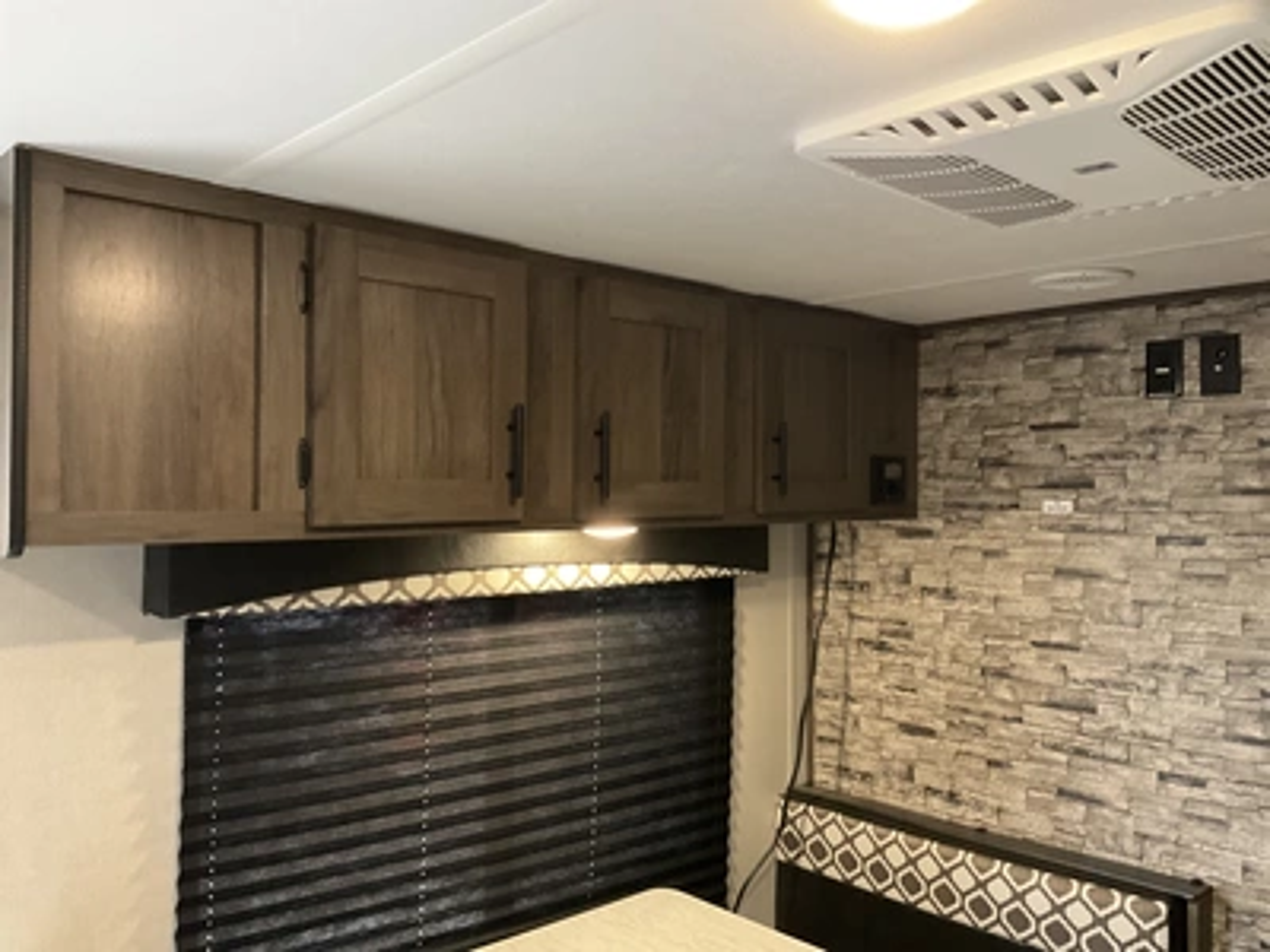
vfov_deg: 48.2
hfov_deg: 61.7
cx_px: 635
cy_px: 476
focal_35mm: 29
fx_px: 1064
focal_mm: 3
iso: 320
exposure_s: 1/58
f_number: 1.8
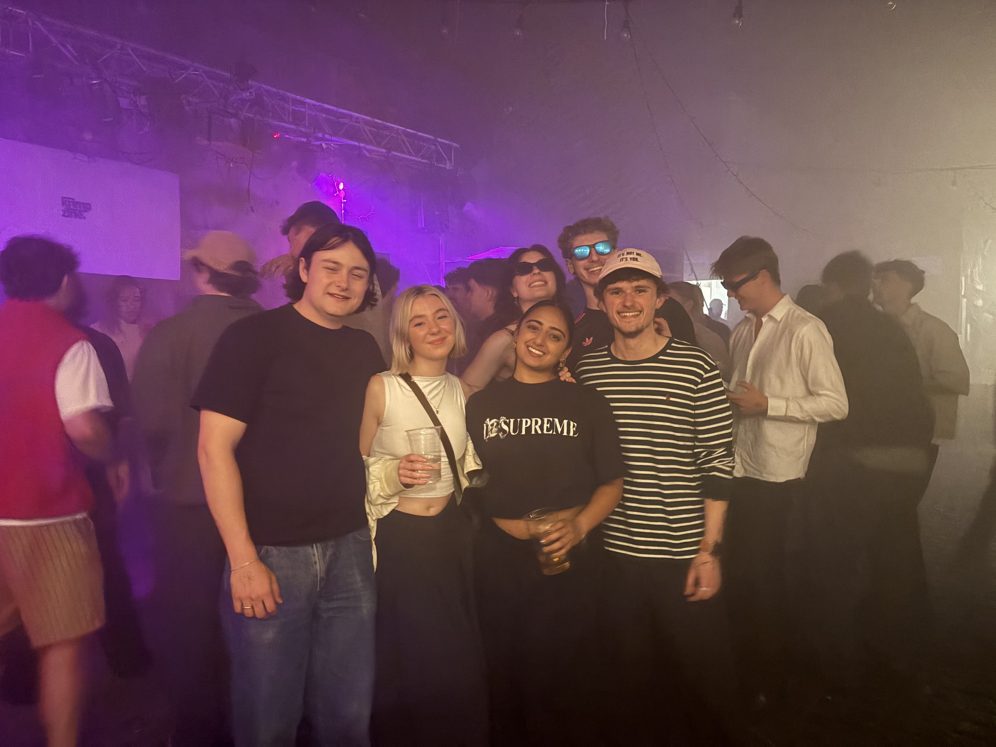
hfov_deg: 67.3
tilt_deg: -2.8
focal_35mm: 26
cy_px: 374
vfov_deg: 53.1
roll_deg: -0.7
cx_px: 498
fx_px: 748
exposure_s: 1/14
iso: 1250
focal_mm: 5.96
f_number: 1.6
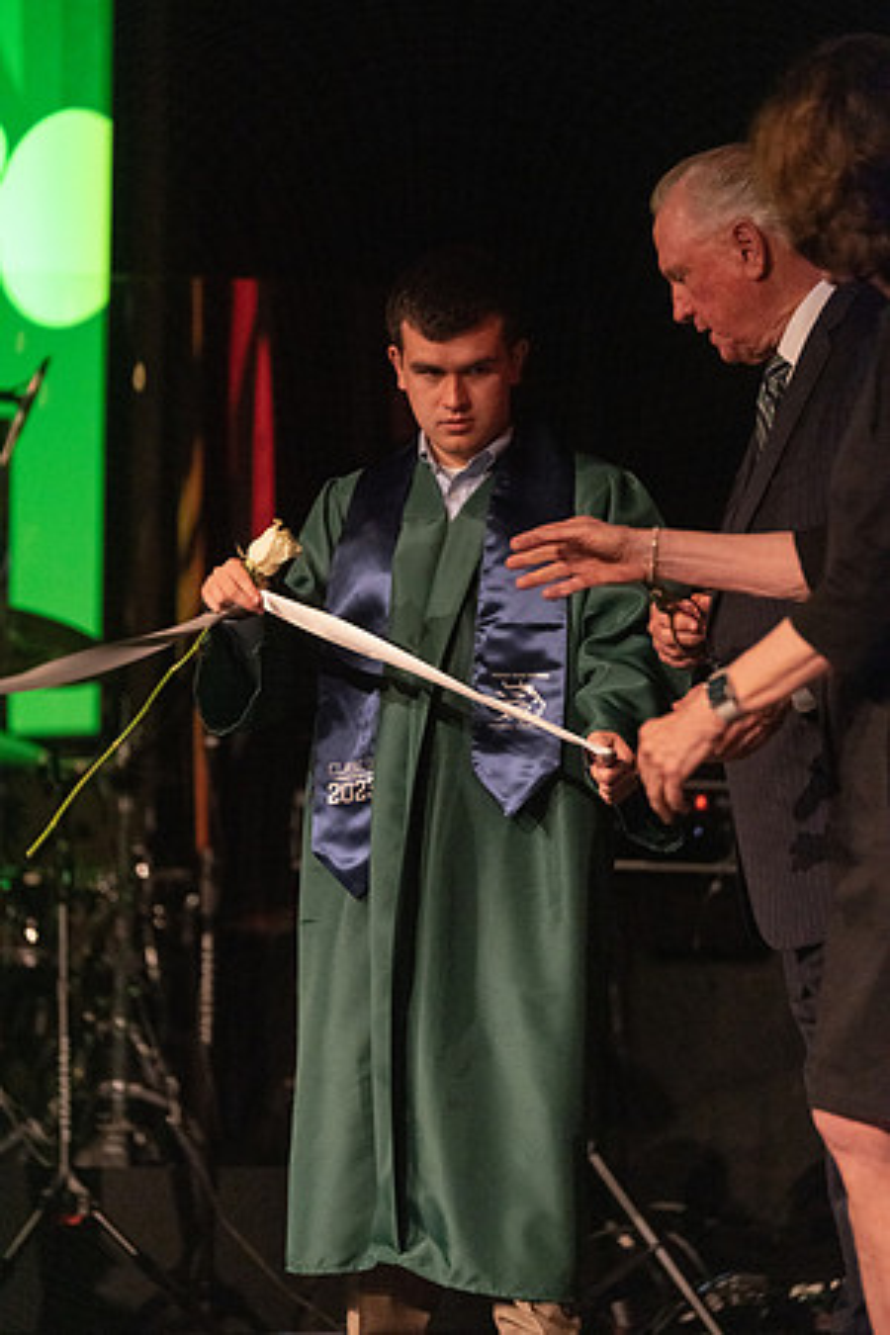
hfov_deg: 9.8
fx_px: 5191
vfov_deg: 14.7
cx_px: 445
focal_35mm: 140
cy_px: 668
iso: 16000
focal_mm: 140
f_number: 2.8
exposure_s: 1/1000
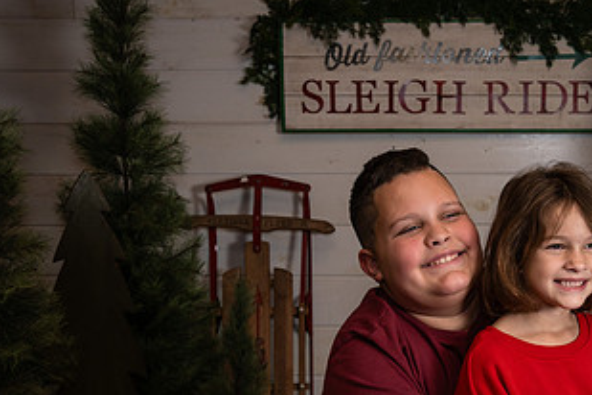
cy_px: 321
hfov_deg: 31.0
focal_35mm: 63
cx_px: 487
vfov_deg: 21.3
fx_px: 1036
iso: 400
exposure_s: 1/250
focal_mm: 33
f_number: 6.3
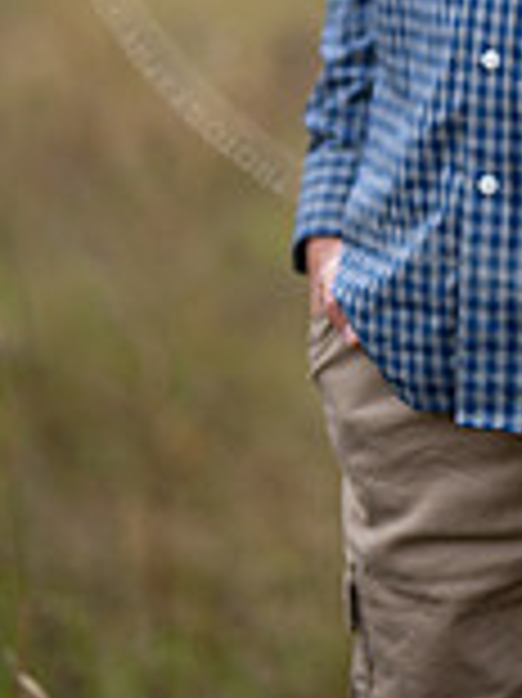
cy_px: -270
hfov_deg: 6.2
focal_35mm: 237
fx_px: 4772
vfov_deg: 8.2
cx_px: 621
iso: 500
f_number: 1.2
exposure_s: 1/400
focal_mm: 85
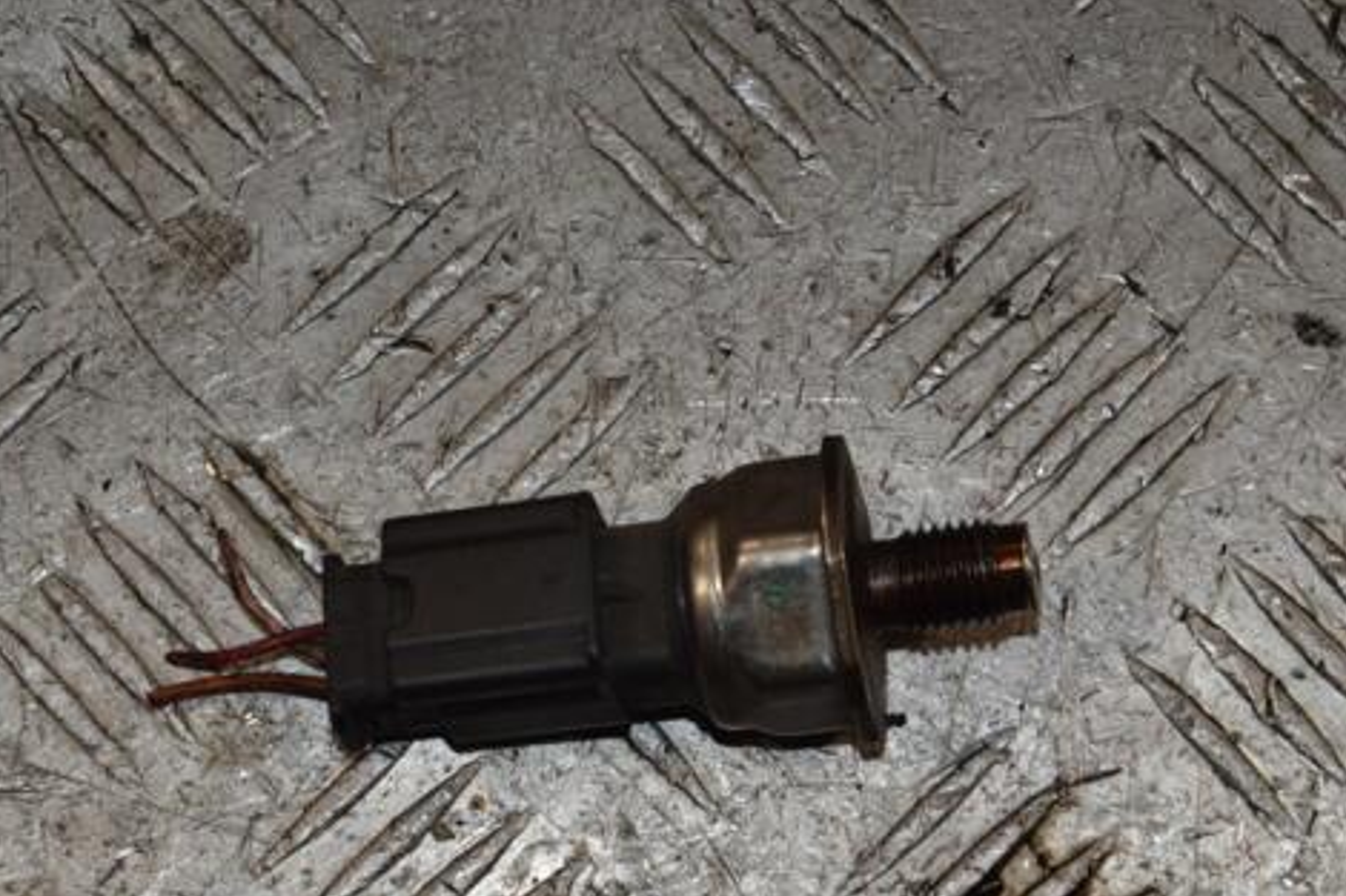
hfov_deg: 15.3
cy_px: 561
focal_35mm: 134
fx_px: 5008
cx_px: 604
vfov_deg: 10.2
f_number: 13
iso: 800
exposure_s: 1/200
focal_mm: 70
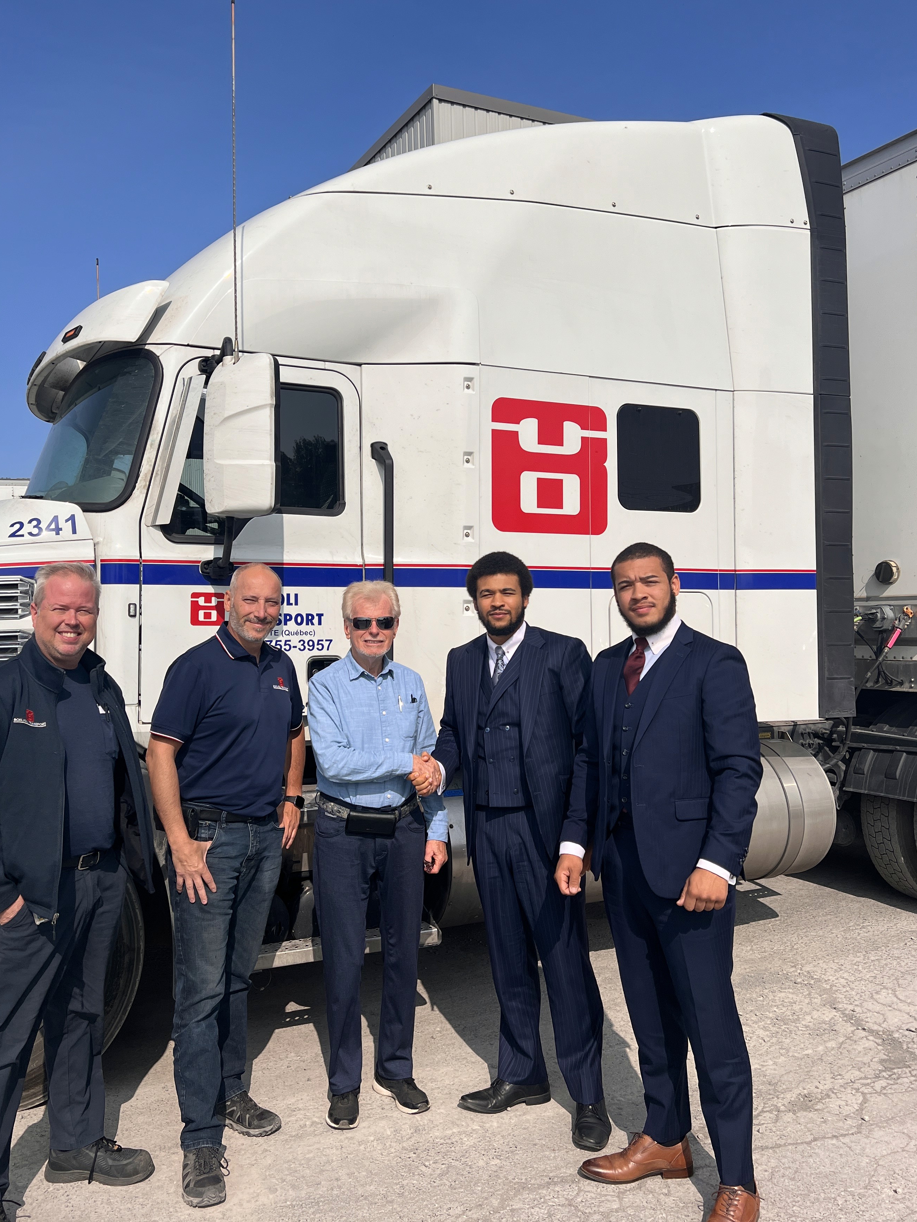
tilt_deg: +1.6
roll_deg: +1.6
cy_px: 585
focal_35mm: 30
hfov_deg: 46.7
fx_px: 1059
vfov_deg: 59.9
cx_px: 413
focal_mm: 5.7
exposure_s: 1/8696
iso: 50
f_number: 1.5
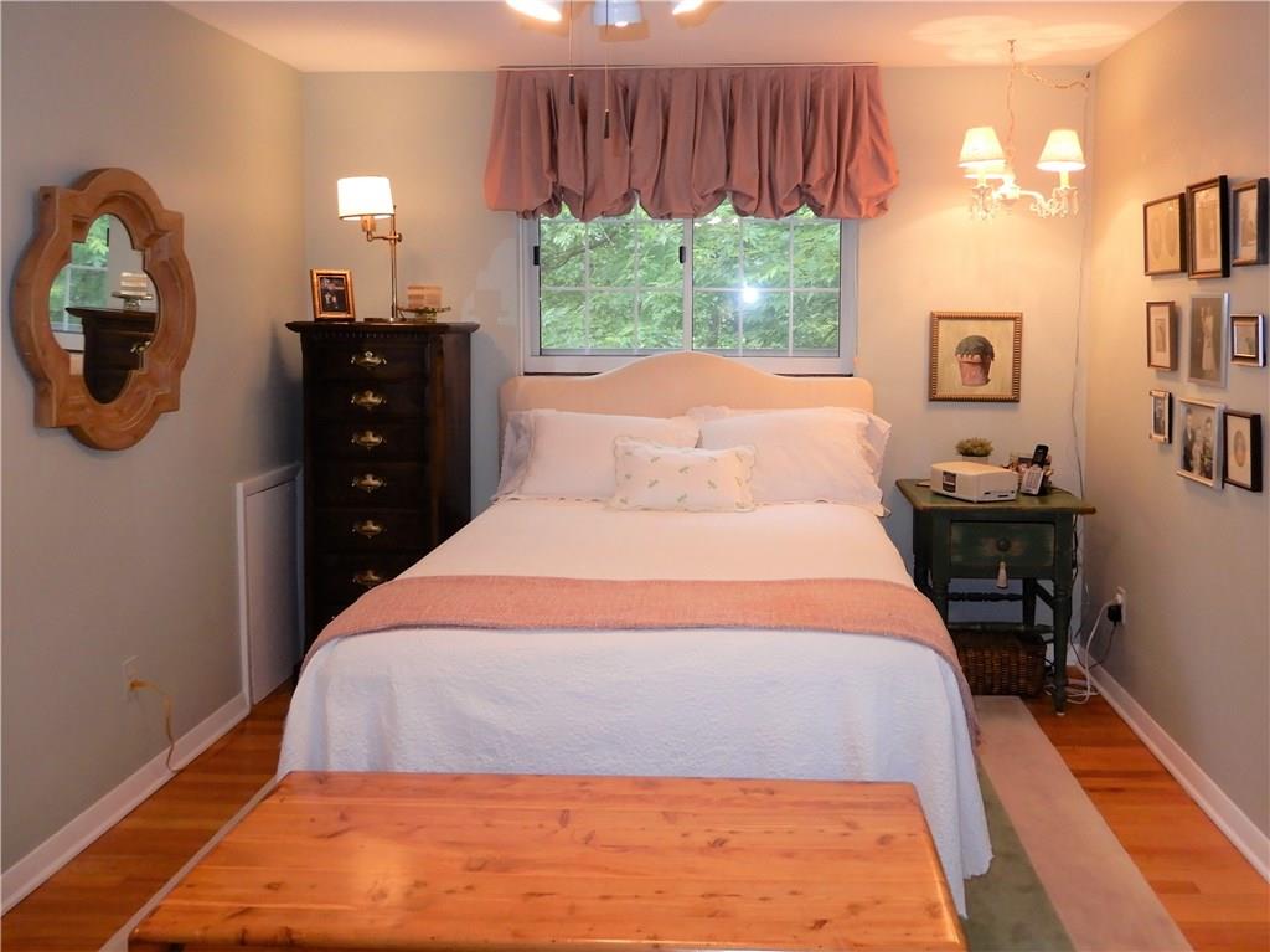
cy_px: 476
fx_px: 880
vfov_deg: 56.8
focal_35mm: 24
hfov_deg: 71.6
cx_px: 635
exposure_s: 1/30
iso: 200
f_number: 3.4
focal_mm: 4.3
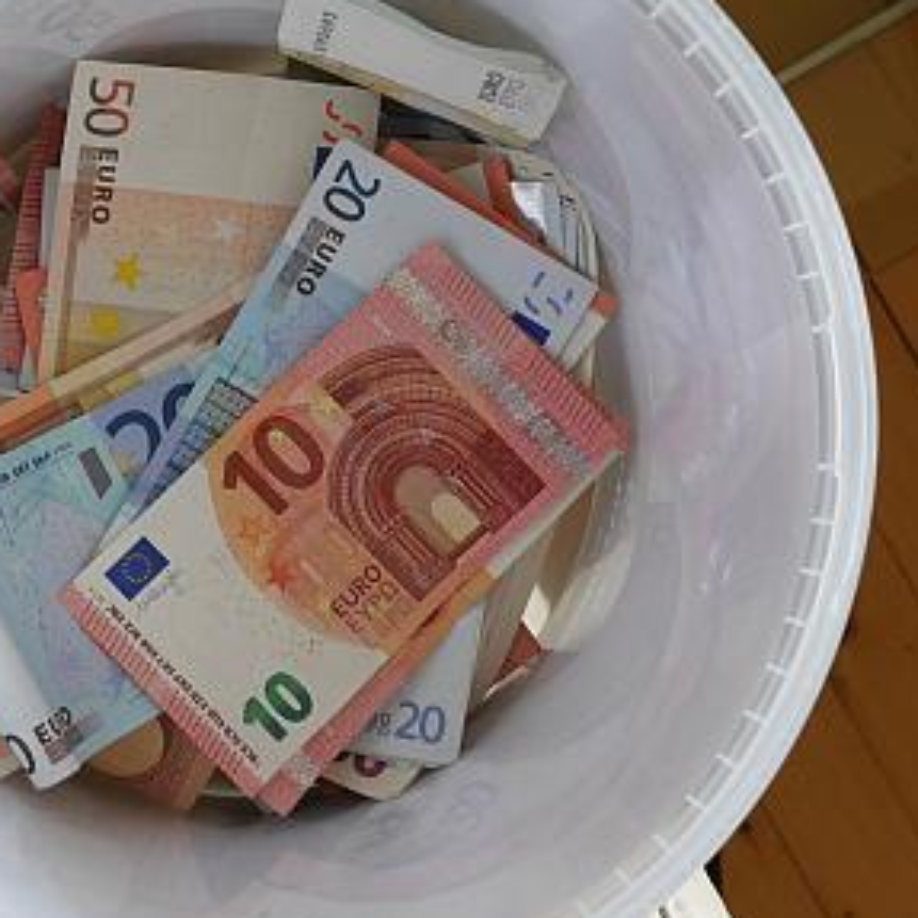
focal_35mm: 74
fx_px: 2220
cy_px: 405
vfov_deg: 23.3
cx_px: 208
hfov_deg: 23.1
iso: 400
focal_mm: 20
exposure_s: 1/20
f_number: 8
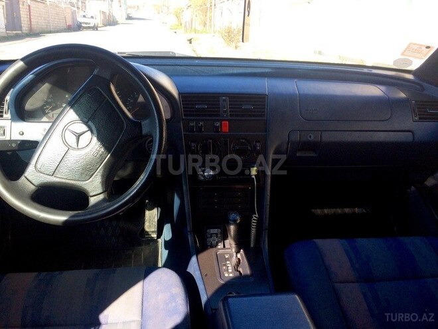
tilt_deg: -19.9
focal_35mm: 29
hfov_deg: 61.7
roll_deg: -2.1
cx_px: 219
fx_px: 367
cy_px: 164
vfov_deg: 48.2
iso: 32
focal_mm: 4.15
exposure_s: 1/291
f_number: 2.2
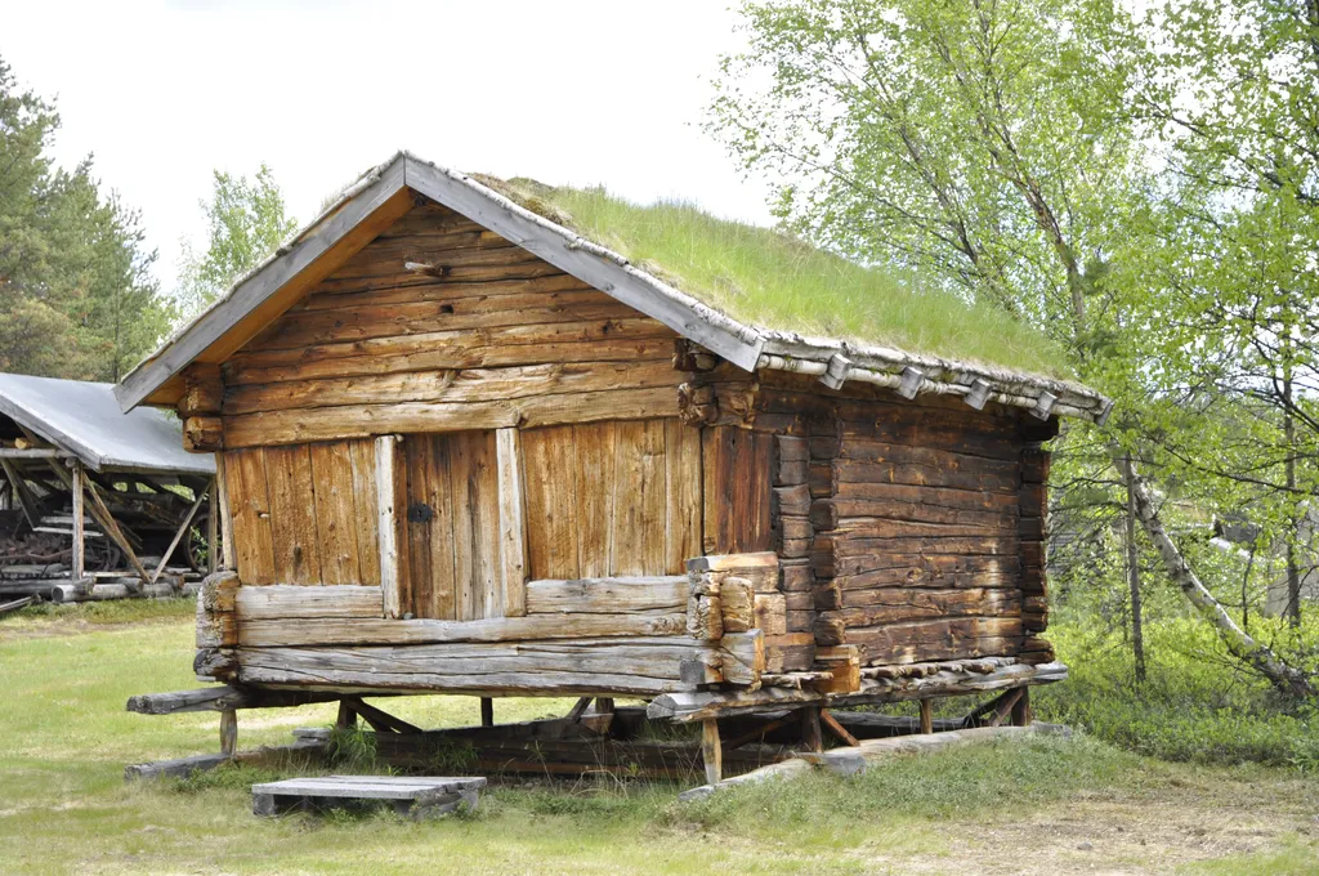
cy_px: 438
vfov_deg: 20.1
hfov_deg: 29.9
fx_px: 2470
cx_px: 660
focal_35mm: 68
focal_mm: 45
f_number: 4.8
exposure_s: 1/200
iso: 200
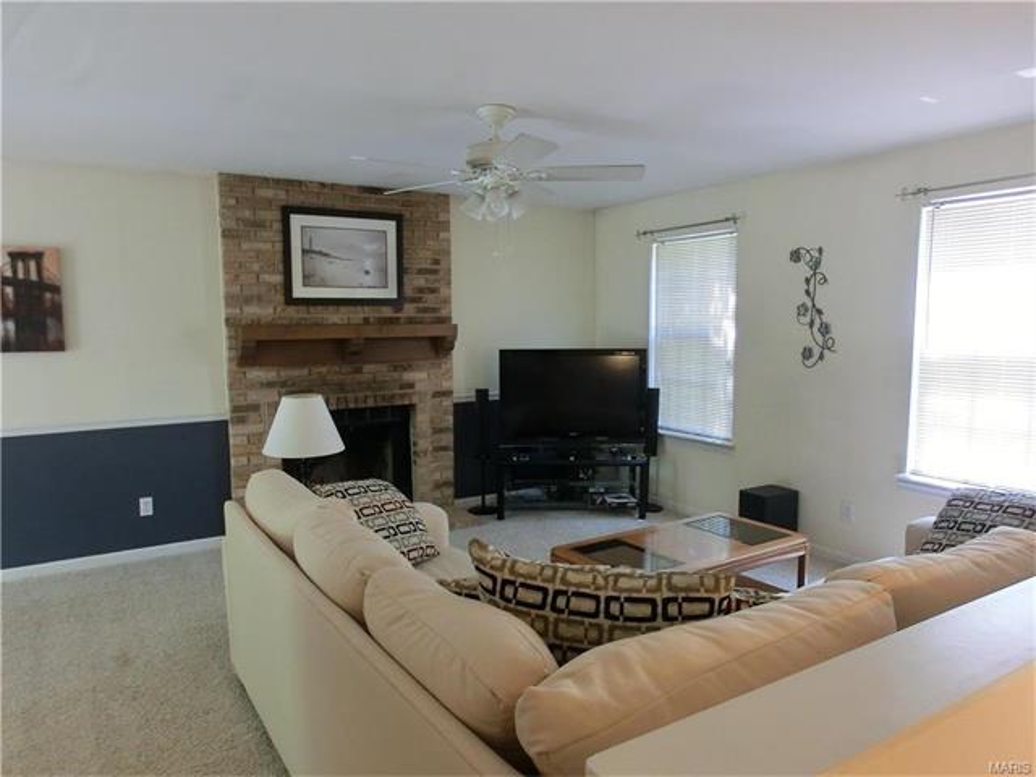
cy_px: 388
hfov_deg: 71.6
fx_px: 718
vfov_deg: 56.8
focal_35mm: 24
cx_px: 518
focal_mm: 4.24
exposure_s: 1/60
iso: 320
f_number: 3
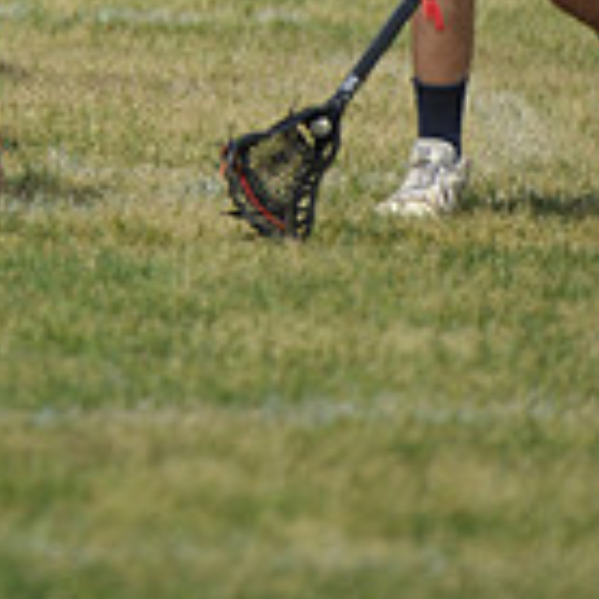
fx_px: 24922
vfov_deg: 1.4
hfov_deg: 1.4
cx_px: -228
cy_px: -375
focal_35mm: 1273
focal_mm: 360
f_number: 4
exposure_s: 1/5000
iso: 640
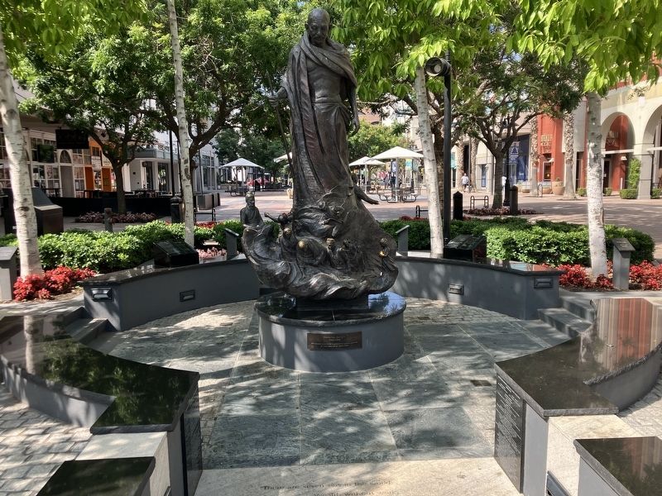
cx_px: 331
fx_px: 535
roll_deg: +0.9
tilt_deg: -6.7
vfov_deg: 49.7
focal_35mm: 28
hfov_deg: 63.4
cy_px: 248
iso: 32
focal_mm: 3.99
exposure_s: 1/415
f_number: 1.8
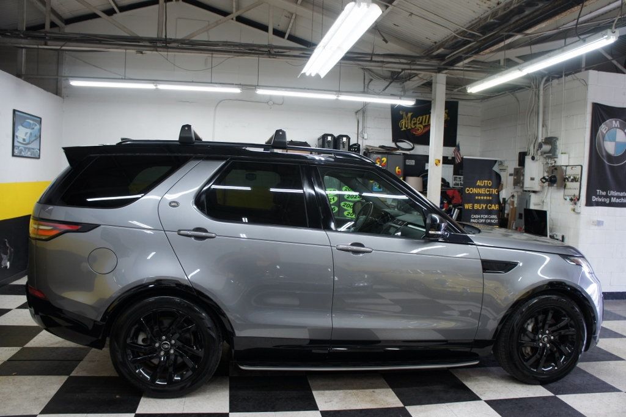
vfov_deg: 47.9
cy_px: 208
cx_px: 313
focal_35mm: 27
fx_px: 469
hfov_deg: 67.4
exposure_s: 1/30
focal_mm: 18
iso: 250
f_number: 3.5
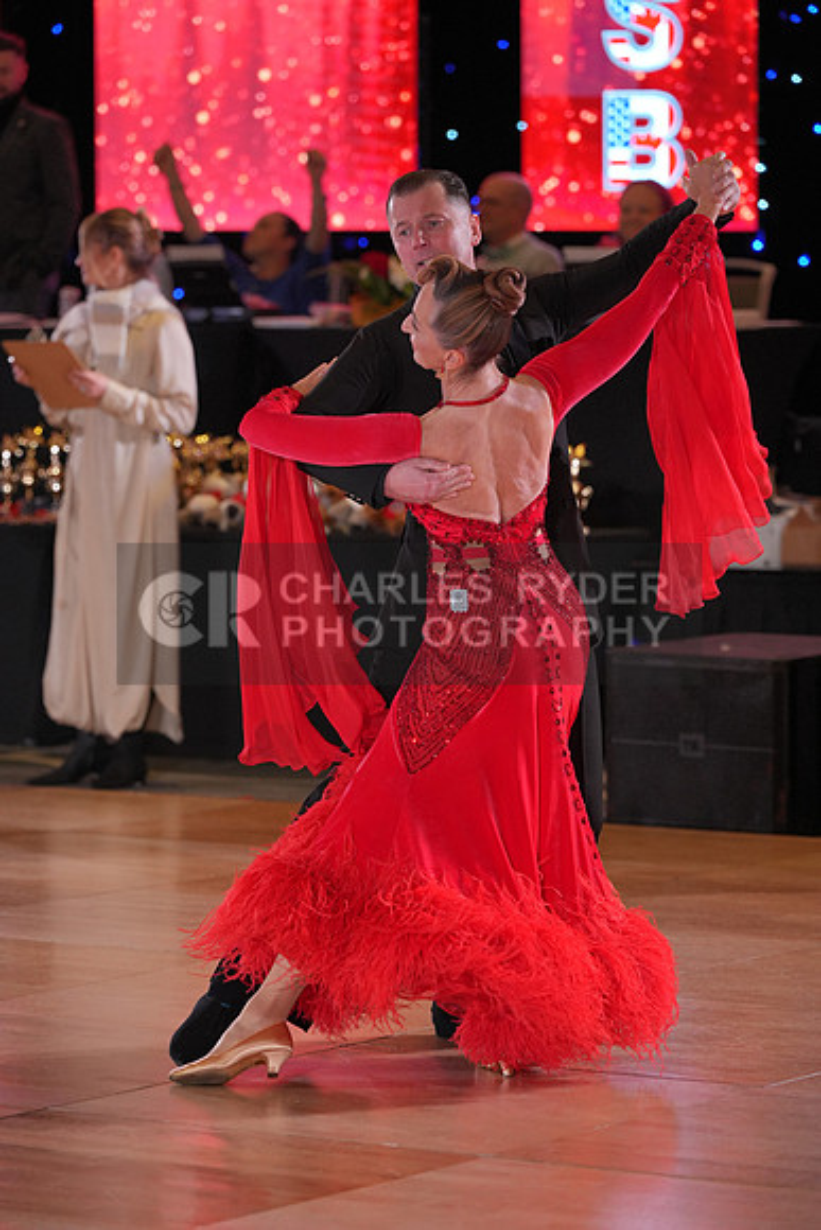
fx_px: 5606
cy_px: 615
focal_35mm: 164
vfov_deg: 12.5
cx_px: 410
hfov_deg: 8.4
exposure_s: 1/500
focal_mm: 164
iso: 2000
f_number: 4
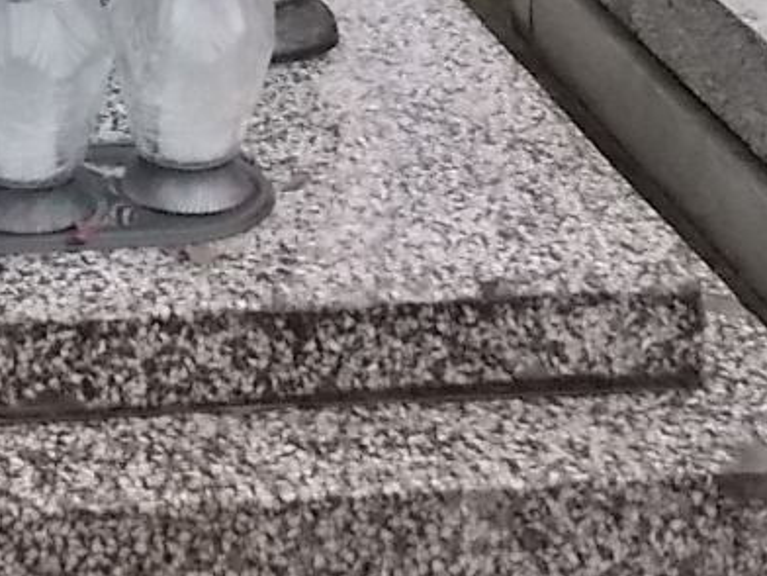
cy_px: -396
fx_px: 2349
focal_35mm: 106
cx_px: -72
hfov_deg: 17.9
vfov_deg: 12.9
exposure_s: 1/500
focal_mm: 4.6
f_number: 3.2
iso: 400
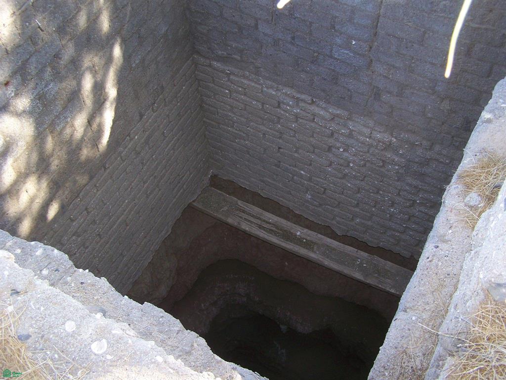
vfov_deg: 37.7
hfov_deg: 49.0
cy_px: 190
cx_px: 253
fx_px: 555
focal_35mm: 38
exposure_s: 1/60
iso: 80
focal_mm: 6.3
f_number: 2.8
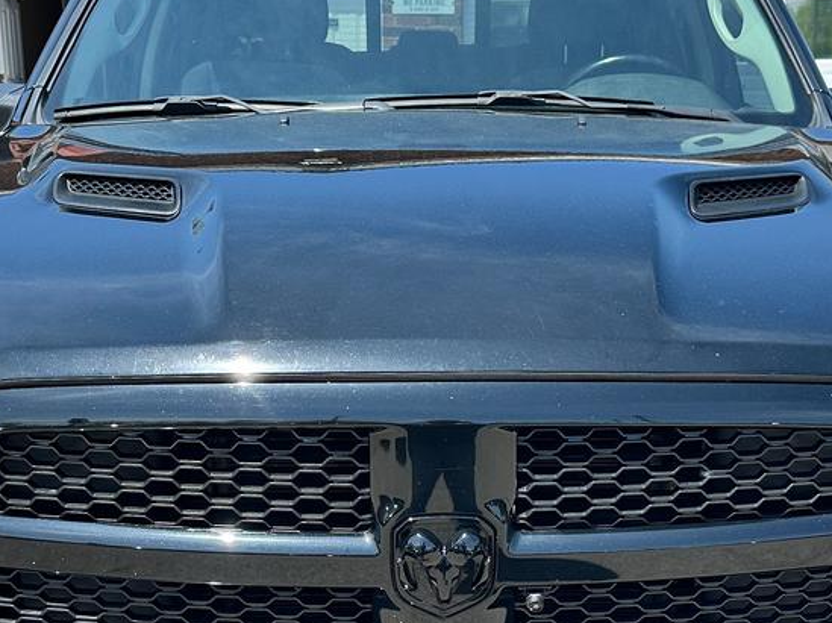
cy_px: 412
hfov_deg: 34.3
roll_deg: +0.9
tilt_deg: -14.6
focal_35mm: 56
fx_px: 1345
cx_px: 471
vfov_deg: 25.9
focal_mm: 6.86
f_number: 1.78
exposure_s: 1/2070
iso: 80
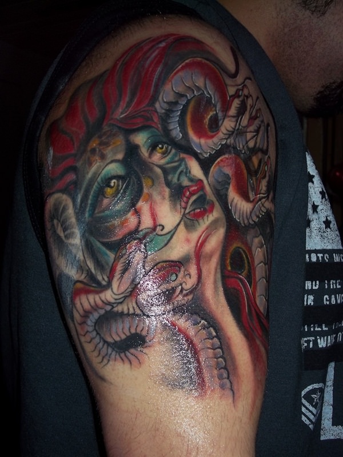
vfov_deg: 46.8
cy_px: 228
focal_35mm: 40
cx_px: 172
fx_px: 528
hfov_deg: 36.0
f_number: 3.2
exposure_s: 1/40
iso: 80
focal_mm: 7.1
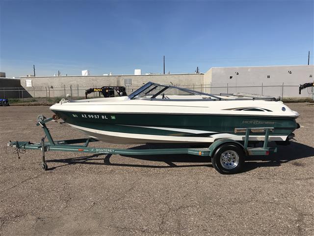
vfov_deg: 49.7
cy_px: 118
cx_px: 157
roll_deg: -0.4
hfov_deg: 63.4
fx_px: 254
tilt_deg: -7.6
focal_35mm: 28
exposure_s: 1/4566
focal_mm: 3.99
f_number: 1.8
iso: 20
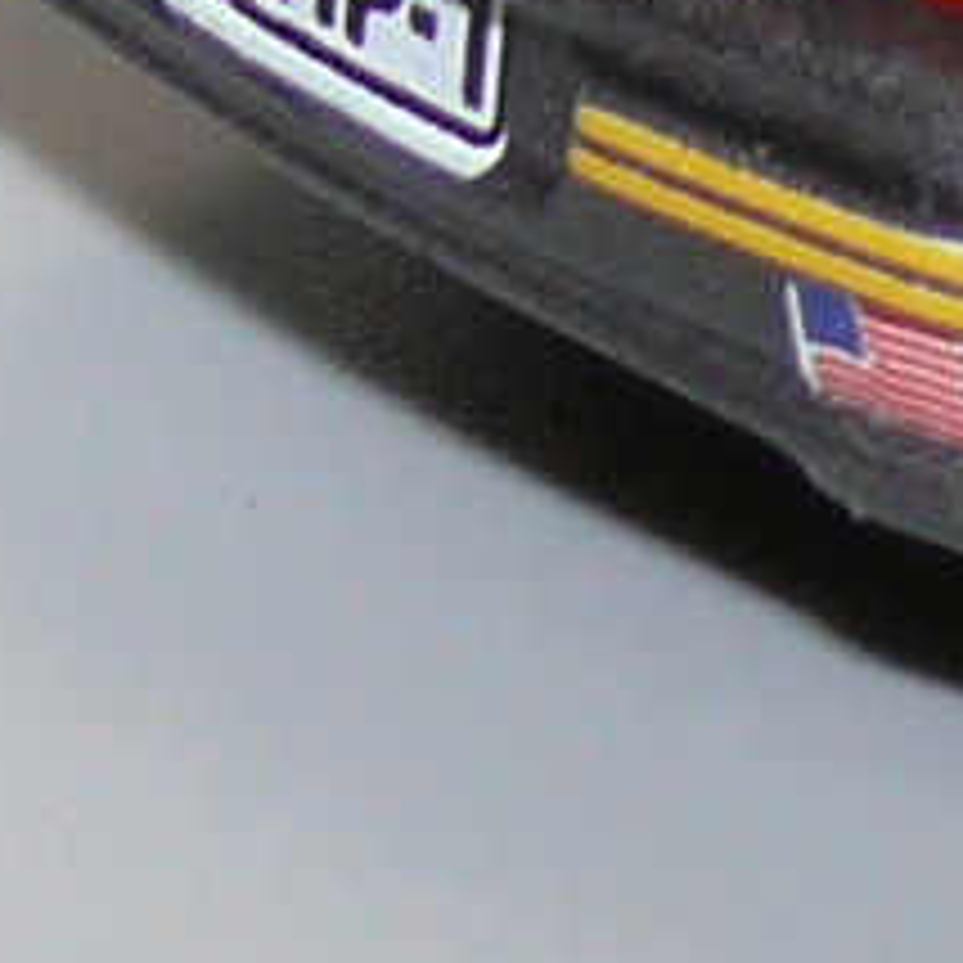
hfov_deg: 2.4
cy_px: -1364
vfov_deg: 2.4
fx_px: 22850
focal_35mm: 726
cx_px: 2812
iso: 100
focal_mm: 14
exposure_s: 1/30
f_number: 4
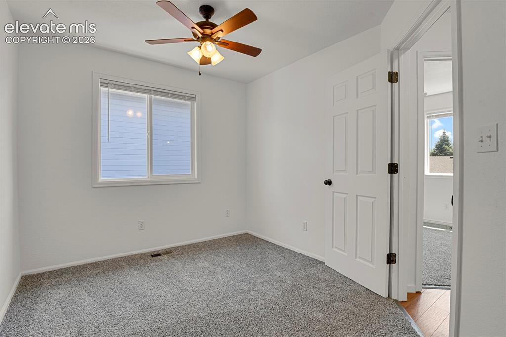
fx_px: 239
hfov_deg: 93.3
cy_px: 168
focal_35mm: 17
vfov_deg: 70.4
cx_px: 253
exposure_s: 1
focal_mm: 17
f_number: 8
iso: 250
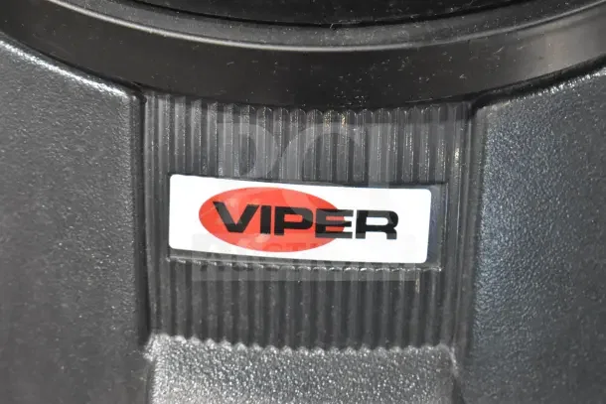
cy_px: 202
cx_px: 303
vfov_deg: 16.6
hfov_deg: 24.6
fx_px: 1389
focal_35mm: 82
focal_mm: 55
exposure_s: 1/125
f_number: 5.6
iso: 6400
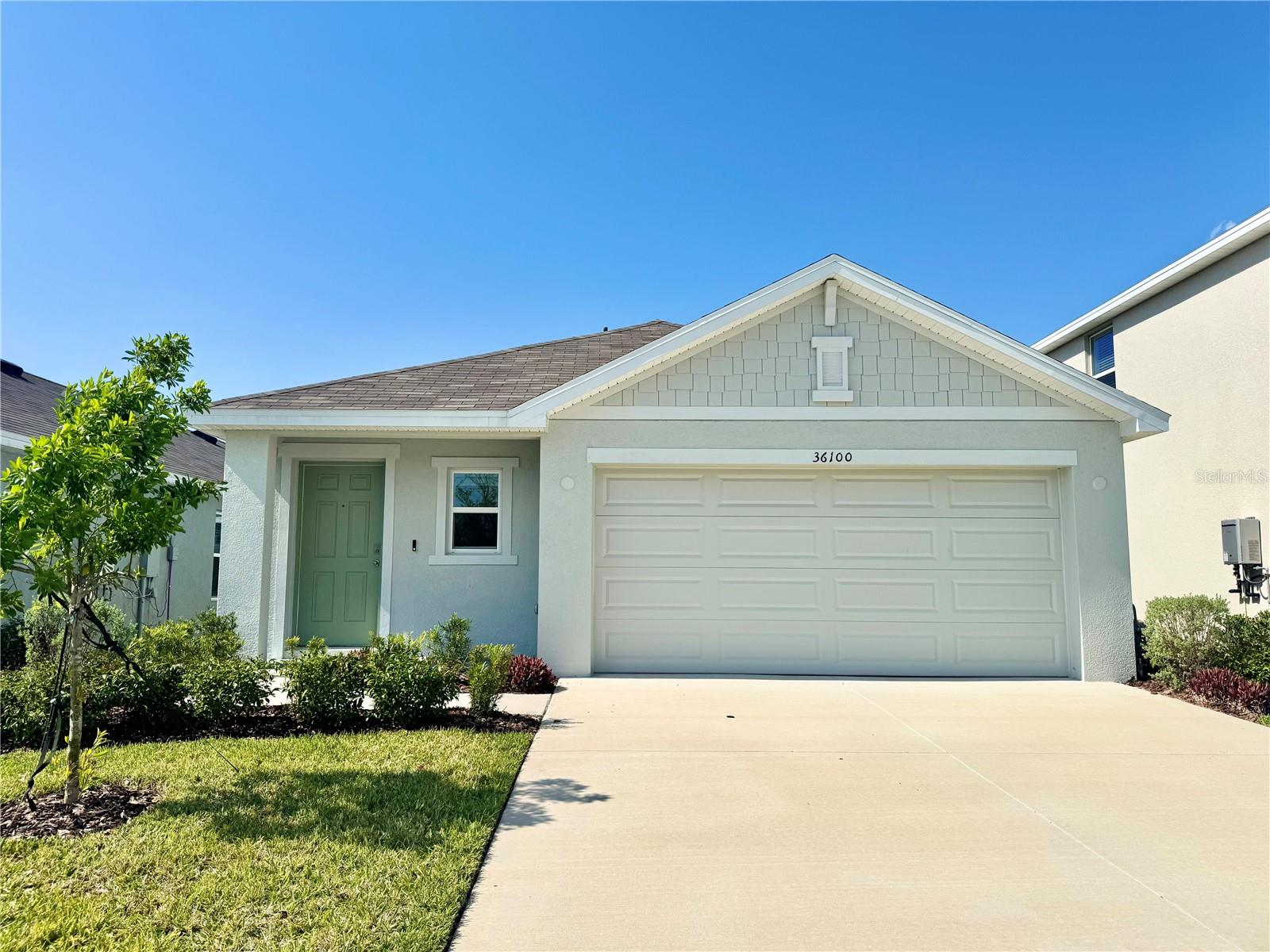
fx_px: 881
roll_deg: +0.1
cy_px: 476
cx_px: 635
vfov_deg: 56.8
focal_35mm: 24
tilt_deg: +5.2
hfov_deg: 71.6
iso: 80
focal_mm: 6.76
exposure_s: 1/9009
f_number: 1.78
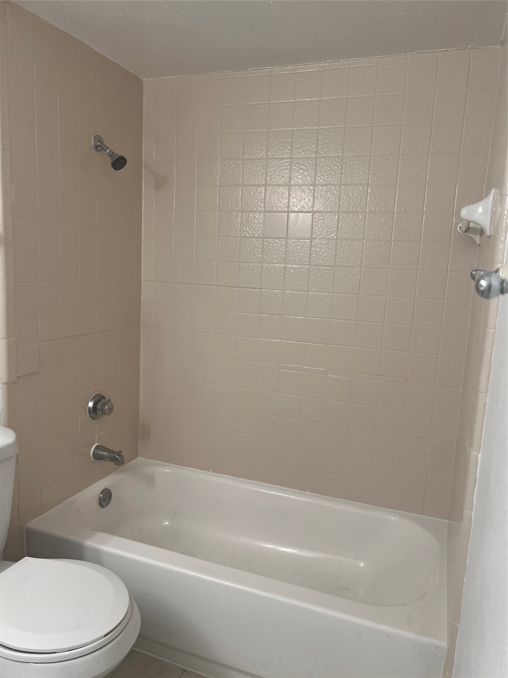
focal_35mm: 26
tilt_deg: -9.8
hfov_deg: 53.1
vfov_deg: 67.3
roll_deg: -1.5
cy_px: 339
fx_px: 509
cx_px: 254
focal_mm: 5.7
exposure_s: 1/120
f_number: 1.5
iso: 100
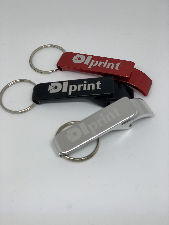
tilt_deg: -59.8
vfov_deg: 36.8
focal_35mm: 52
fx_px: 338
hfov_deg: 28.0
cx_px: 84
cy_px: 112
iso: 20
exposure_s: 1/100
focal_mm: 6
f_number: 2.4
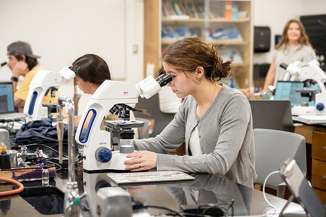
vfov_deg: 18.0
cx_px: 157
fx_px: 686
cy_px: 116
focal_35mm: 76
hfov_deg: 26.7
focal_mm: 70
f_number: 4
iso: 2000
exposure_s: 1/200
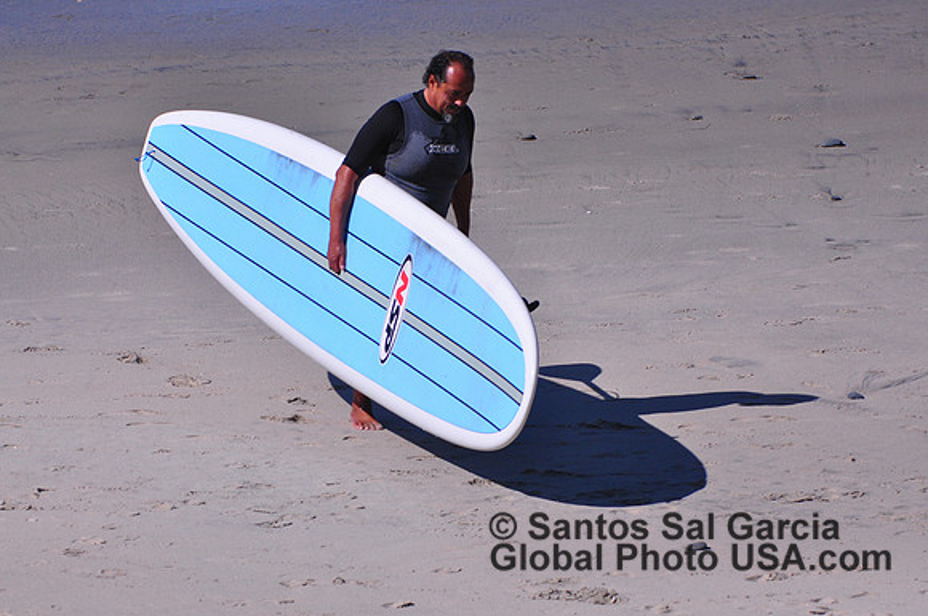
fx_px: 10811
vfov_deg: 3.3
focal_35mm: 420
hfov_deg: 4.9
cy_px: 308
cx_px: 464
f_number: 5.6
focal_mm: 280
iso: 450
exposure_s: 1/4000
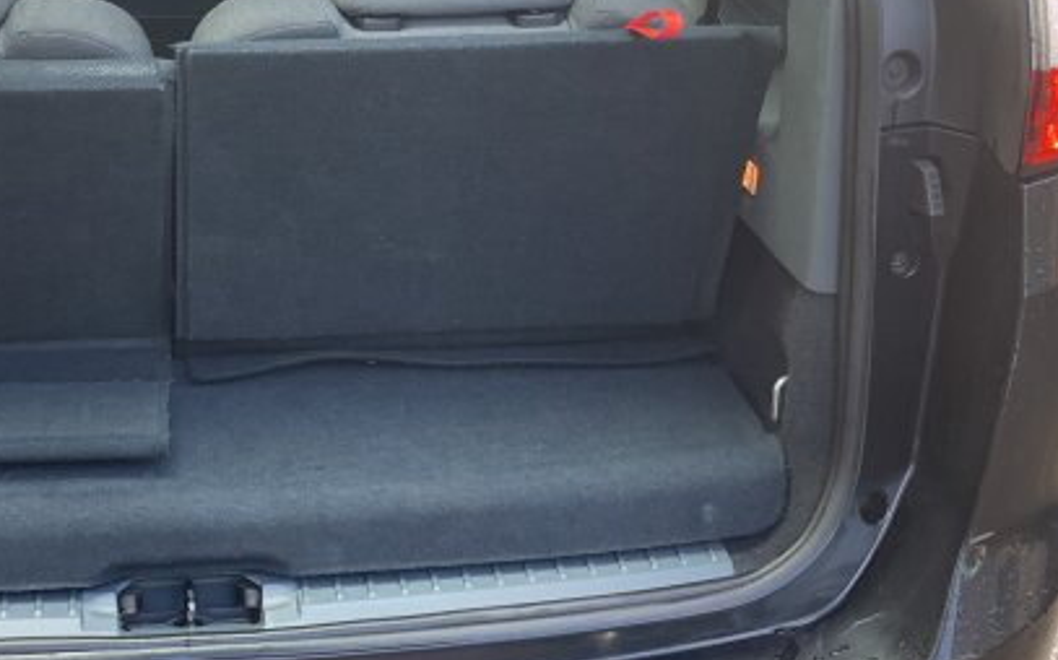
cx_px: 281
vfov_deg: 21.1
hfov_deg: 32.9
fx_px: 1758
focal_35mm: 61
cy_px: 178
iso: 80
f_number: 1.8
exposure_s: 1/121
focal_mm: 4.25
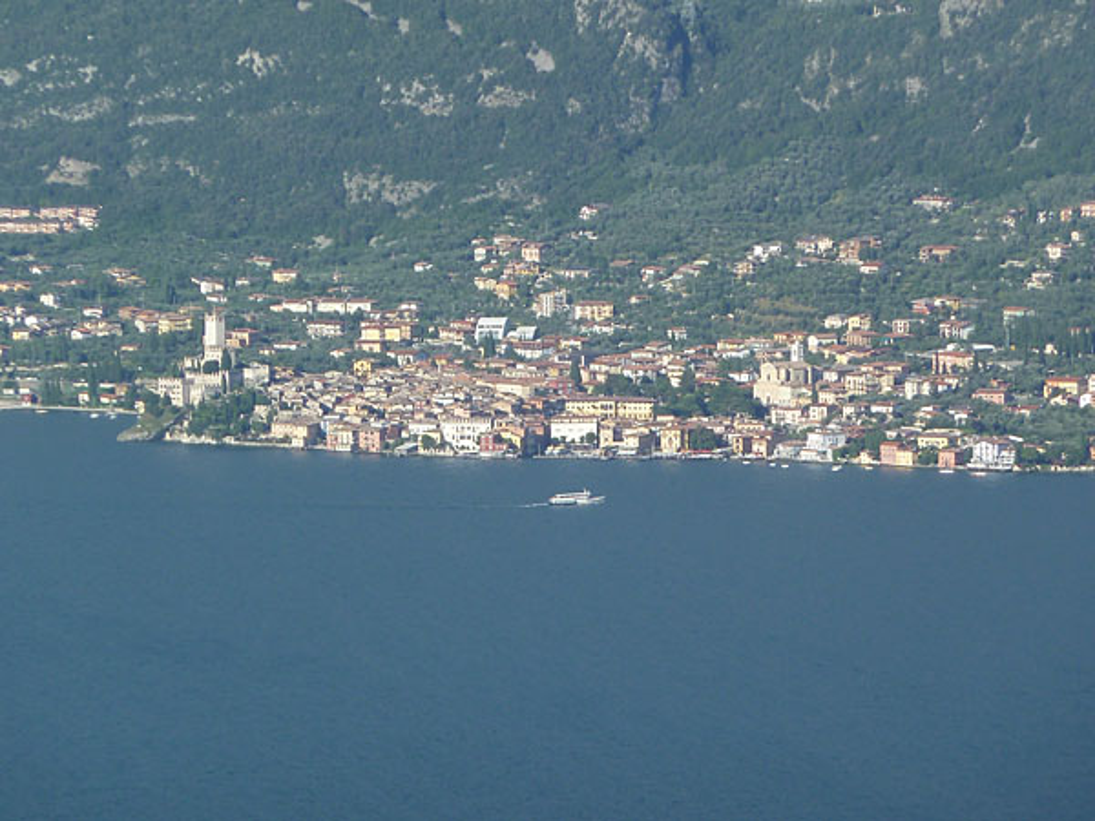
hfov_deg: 5.0
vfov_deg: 3.7
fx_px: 12621
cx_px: 548
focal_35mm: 399
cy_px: 410
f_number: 4.9
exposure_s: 1/250
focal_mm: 49.2
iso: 80
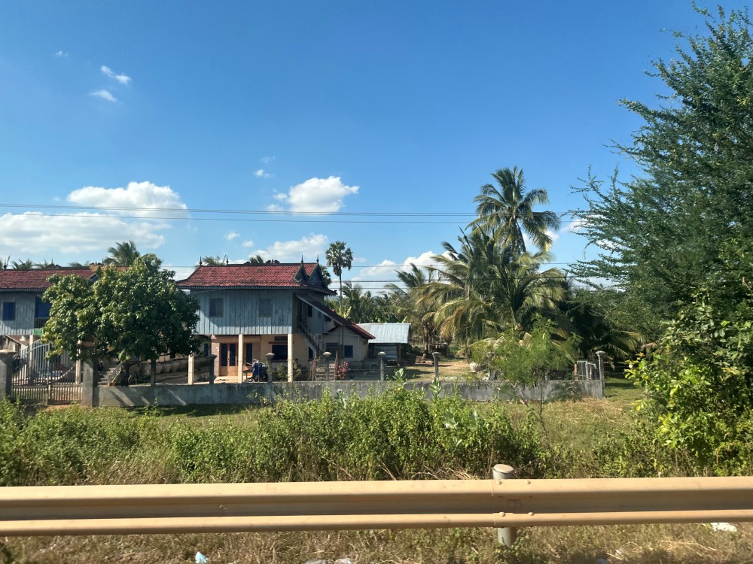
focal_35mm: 24
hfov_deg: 71.6
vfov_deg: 56.8
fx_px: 522
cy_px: 282
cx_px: 376
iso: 80
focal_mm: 6.86
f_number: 1.78
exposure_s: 1/552
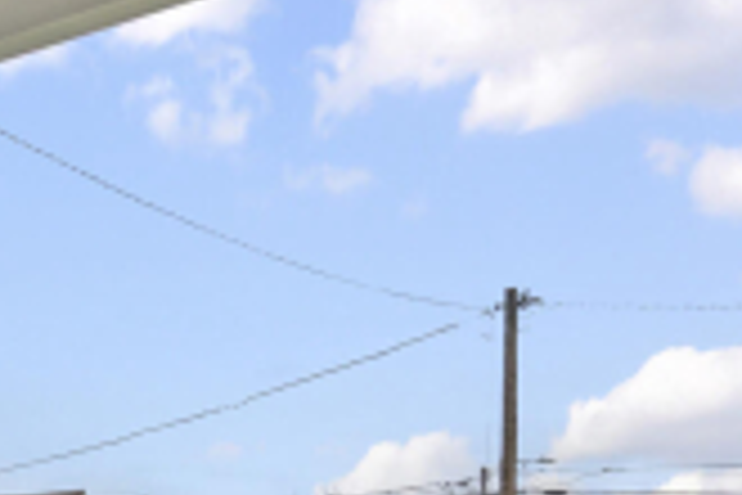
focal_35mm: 68
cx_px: -238
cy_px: 652
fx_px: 1401
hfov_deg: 25.3
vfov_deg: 18.5
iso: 400
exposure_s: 1/60
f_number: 11
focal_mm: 10
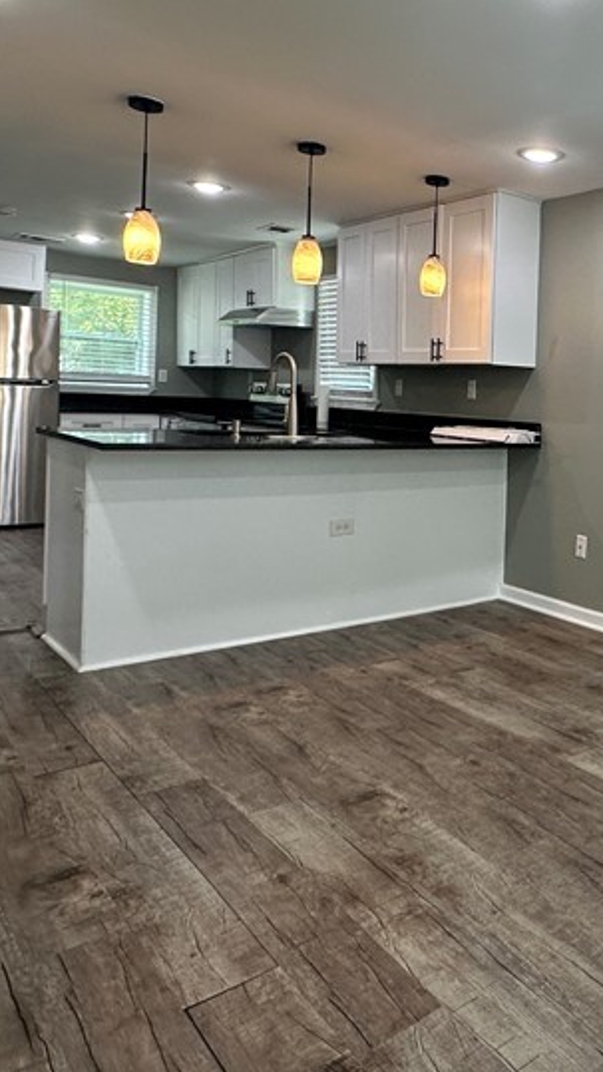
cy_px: 440
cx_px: 597
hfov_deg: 36.3
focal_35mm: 29
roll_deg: -3.1
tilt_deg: -1.7
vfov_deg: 65.6
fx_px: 825
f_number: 2.2
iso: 100
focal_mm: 2.22
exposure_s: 1/120
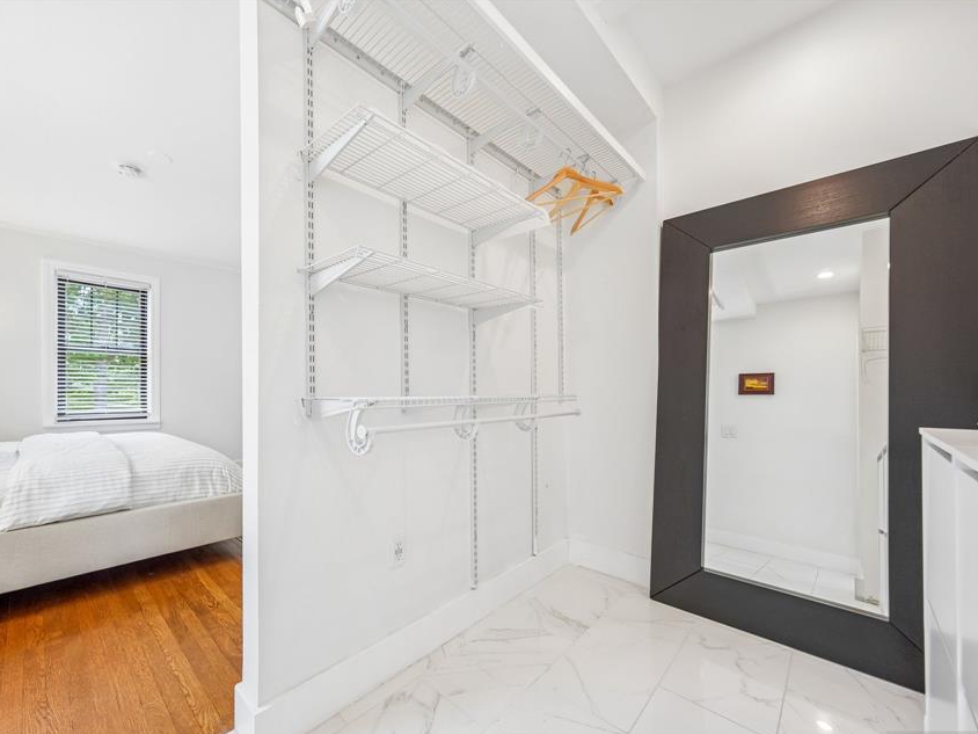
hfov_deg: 101.0
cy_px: 392
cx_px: 404
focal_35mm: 14
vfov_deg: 85.6
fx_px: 396
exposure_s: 1/30
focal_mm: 8
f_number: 4
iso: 250
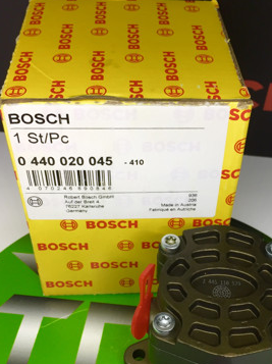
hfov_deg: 36.5
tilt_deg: -46.7
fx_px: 409
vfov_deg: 47.4
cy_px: 230
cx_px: 171
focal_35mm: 39
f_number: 2.2
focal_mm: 4.15
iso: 80
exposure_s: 1/33
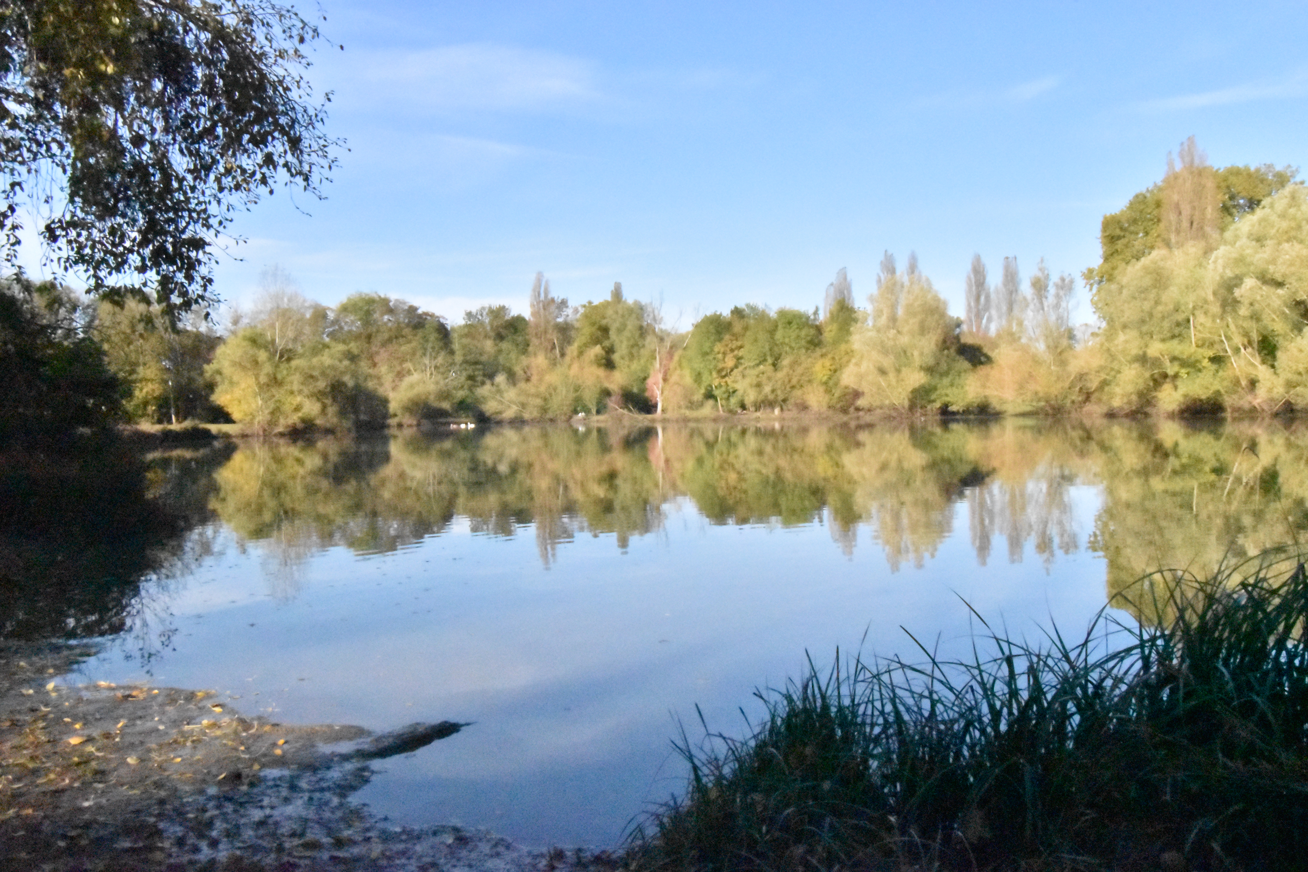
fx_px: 1090
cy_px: 436
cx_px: 654
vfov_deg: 43.6
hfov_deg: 61.9
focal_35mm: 30
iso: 16000
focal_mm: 20
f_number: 22
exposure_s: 1/2000
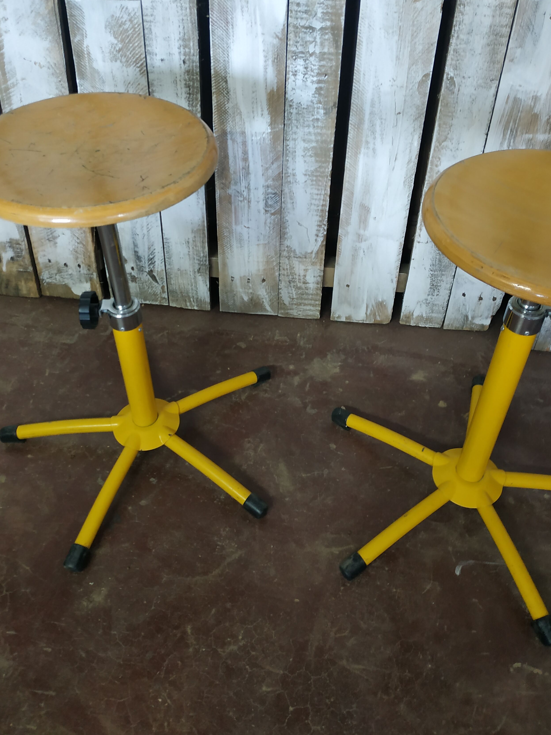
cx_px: 286
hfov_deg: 48.2
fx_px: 615
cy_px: 303
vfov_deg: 61.2
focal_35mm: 29
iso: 250
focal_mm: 3.94
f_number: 1.9
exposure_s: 1/25
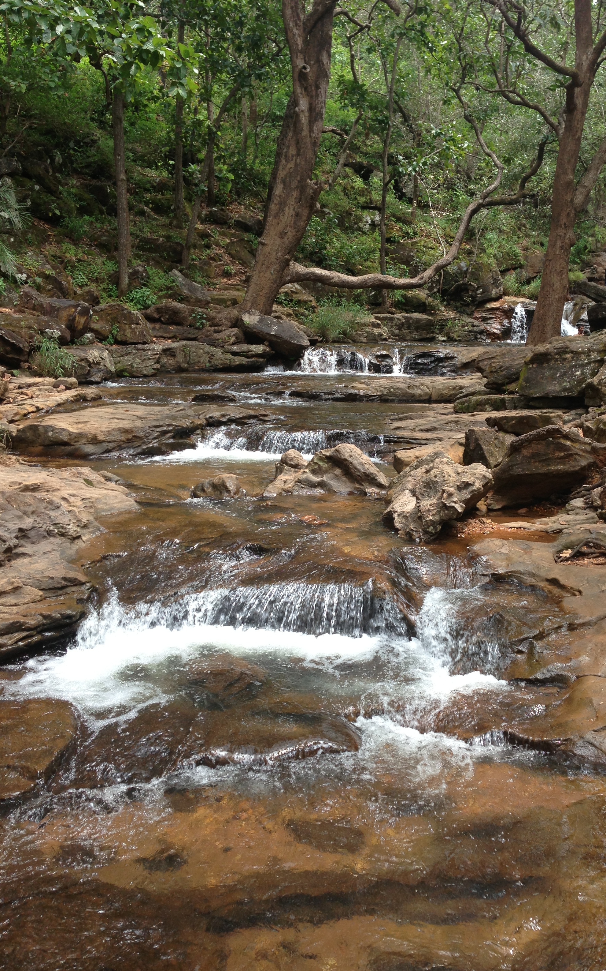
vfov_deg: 54.0
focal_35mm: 36
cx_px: 370
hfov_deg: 35.2
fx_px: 951
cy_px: 480
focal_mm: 4.13
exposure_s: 1/137
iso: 50
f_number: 2.4
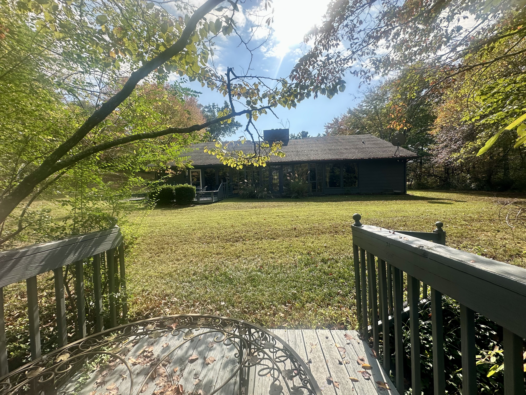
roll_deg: +2.3
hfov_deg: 102.1
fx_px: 213
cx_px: 263
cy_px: 198
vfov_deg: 85.7
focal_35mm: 14
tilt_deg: -2.0
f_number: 2.2
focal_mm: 2.22
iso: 40
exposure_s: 1/1024
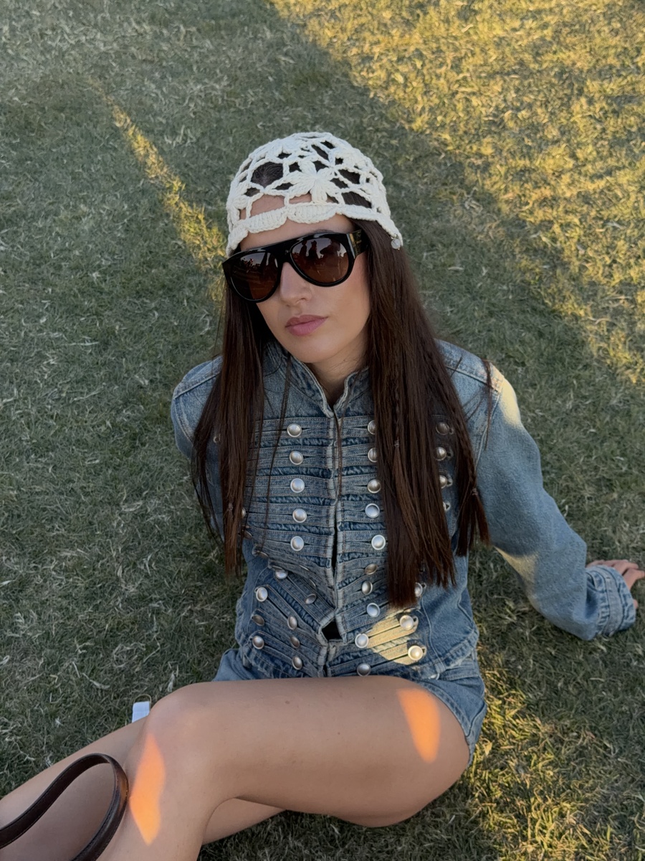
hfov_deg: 30.3
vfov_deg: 39.7
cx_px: 322
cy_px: 430
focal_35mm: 48
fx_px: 1193
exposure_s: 1/557
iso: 100
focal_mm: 6.76
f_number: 1.78
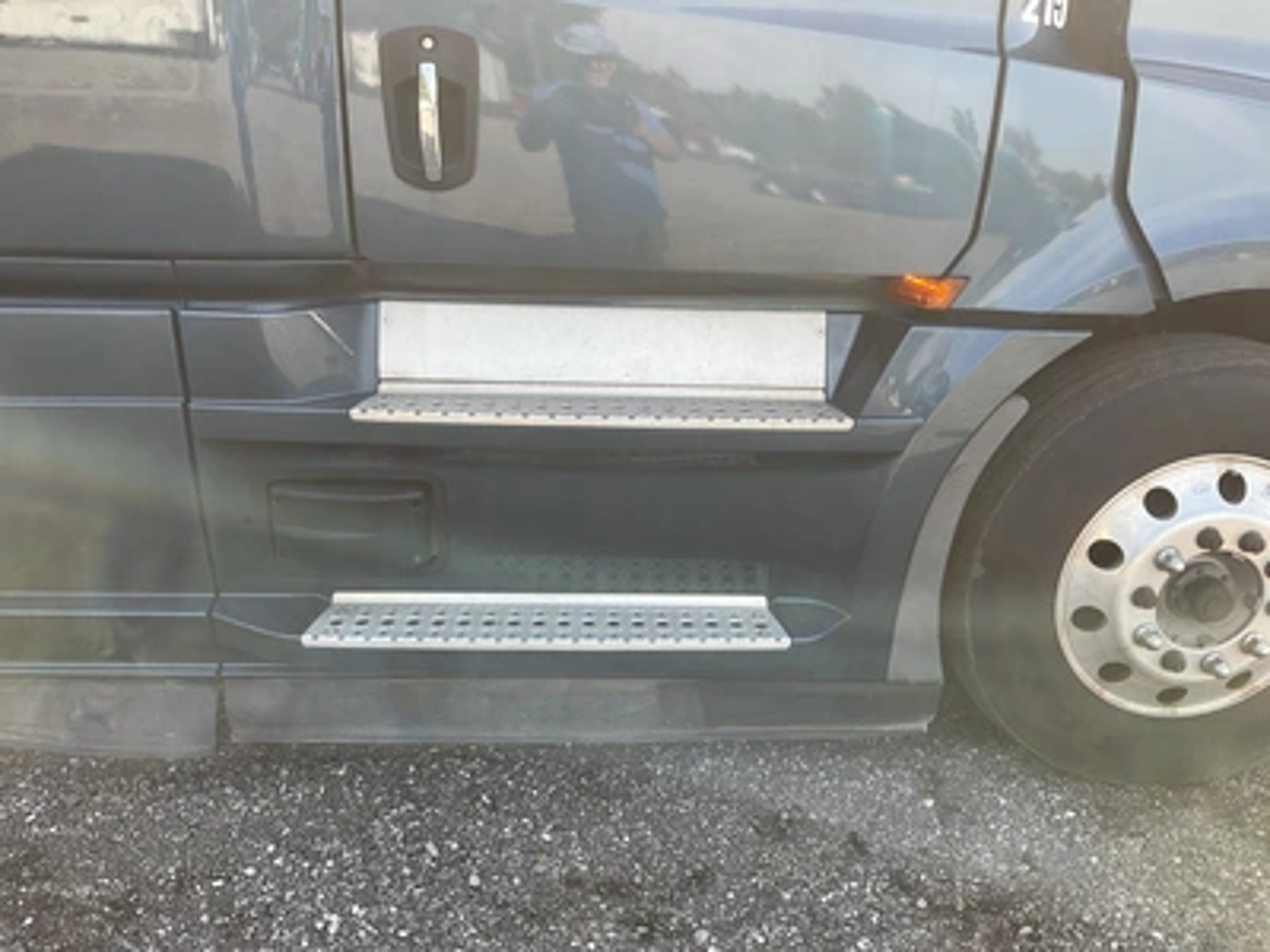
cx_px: 635
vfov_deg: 48.2
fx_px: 1064
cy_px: 476
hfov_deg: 61.7
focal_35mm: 29
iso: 25
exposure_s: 1/257
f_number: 1.8
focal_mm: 3
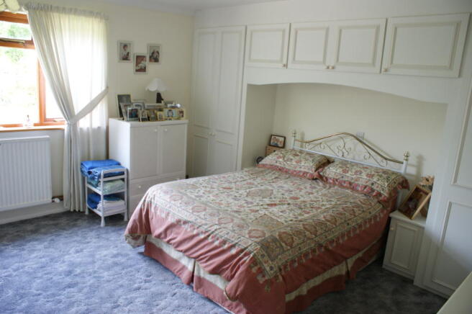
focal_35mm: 27
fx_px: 354
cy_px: 157
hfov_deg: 67.4
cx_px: 236
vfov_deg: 47.8
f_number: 3.5
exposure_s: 1/60
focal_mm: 18
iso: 400
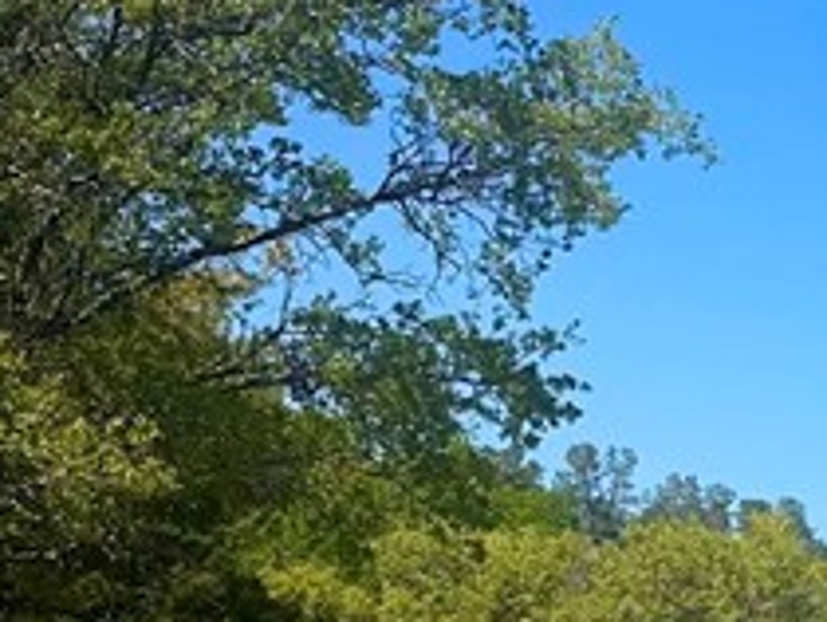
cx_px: 1823
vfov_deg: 12.6
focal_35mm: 117
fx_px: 2798
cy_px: 480
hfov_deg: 13.5
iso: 80
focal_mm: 6.86
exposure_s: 1/4184
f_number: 1.78
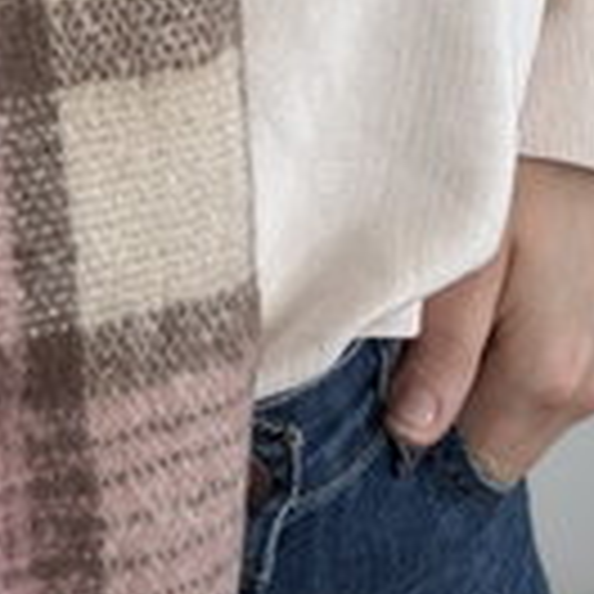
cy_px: -479
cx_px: -184
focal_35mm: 107
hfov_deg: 15.5
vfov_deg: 14.3
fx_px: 2077
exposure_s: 1/121
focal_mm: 2.69
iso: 64
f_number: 1.9
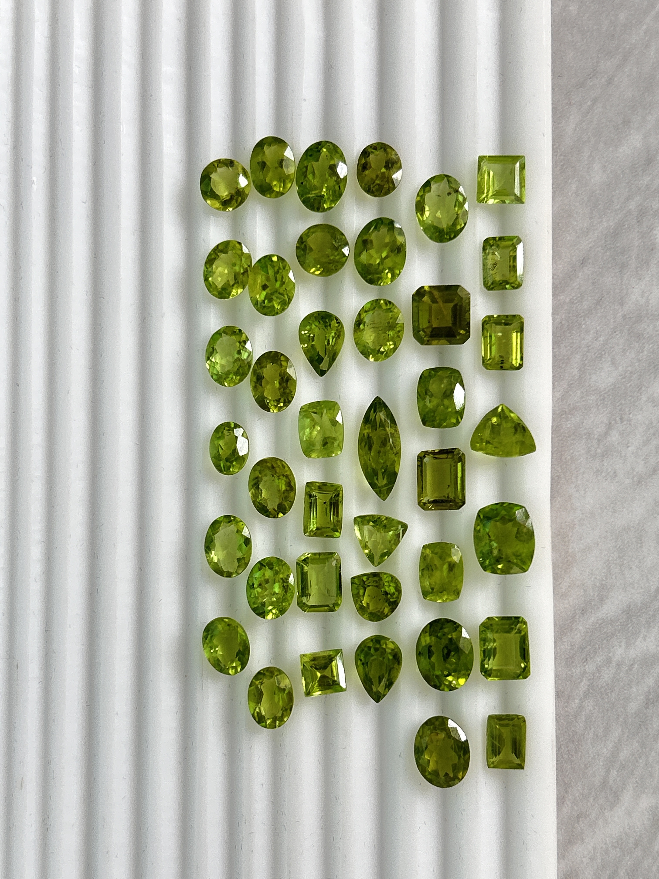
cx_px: 330
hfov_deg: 28.0
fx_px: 1320
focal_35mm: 52
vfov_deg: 36.8
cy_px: 440
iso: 80
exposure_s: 1/121
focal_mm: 5.7
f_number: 1.5
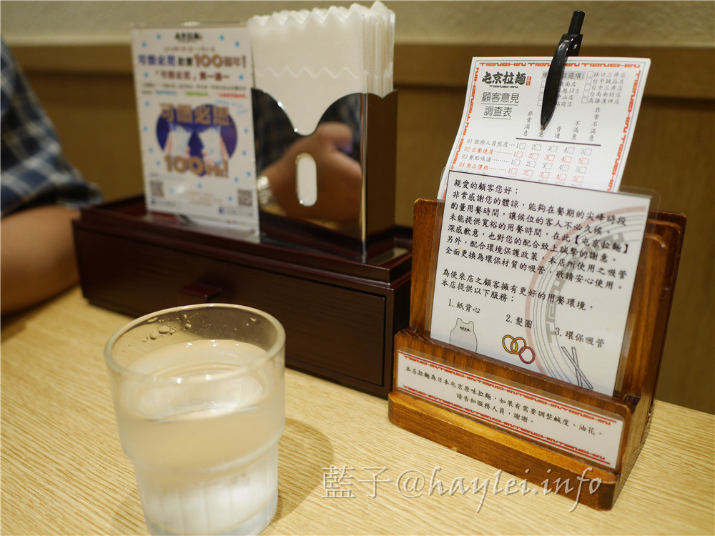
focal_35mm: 30
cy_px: 268
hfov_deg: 60.0
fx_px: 620
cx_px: 358
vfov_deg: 46.8
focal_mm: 15
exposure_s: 1/125
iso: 200
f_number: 2
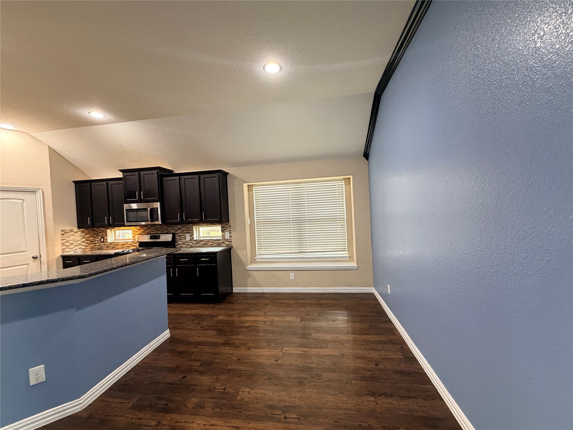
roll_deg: +3.0
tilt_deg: -0.3
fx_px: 232
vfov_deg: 85.7
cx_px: 286
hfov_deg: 102.1
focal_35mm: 14
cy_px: 215
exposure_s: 1/60
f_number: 2.2
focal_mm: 2.22
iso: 320
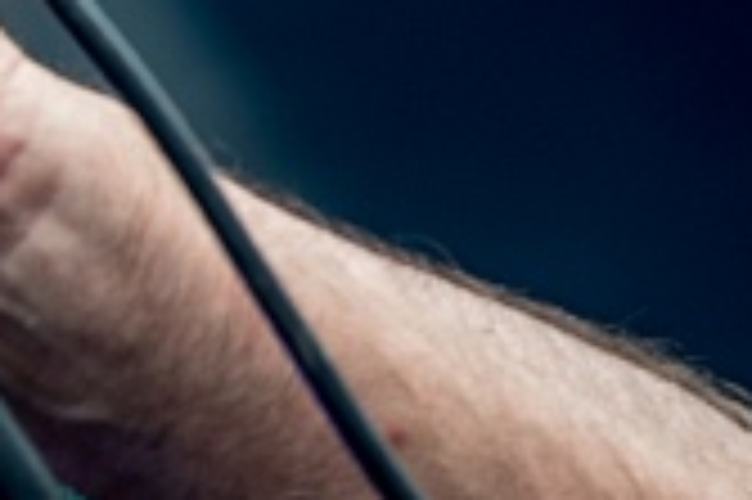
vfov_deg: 1.1
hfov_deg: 1.6
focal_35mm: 1297
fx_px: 27066
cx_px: -820
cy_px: 158
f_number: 2.8
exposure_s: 1/100
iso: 125
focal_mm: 200
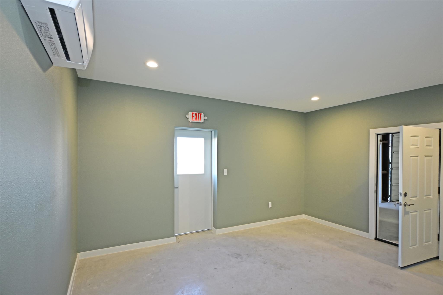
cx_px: 222
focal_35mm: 18
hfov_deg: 90.0
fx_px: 221
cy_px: 148
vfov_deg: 67.3
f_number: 3.5
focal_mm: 12
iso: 140
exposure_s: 1/20
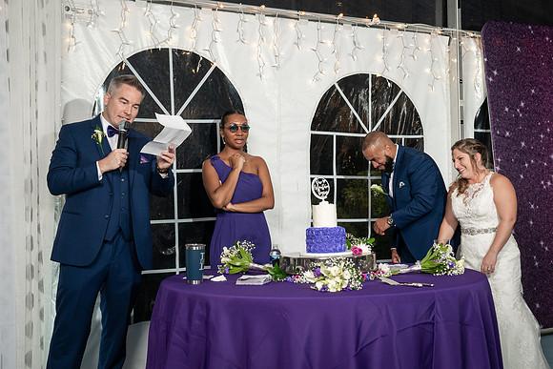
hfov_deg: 41.0
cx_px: 276
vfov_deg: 28.0
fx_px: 740
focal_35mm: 48
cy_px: 185
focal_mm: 48
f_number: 5.6
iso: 1600
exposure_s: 1/200
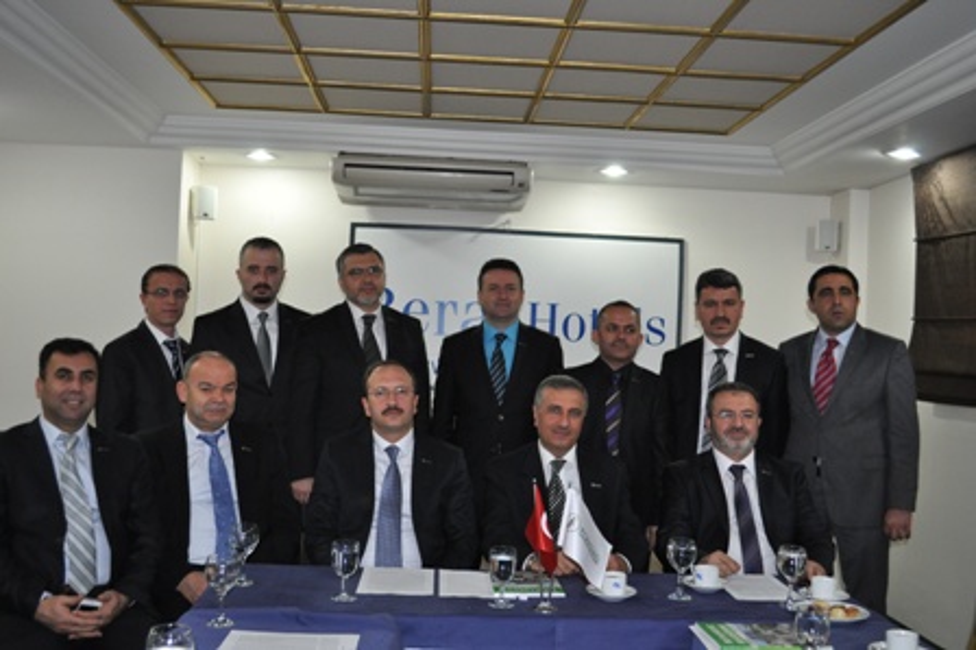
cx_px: 488
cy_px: 325
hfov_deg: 53.2
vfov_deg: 36.8
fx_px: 975
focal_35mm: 36
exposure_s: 1/60
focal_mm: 24
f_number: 4
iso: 800
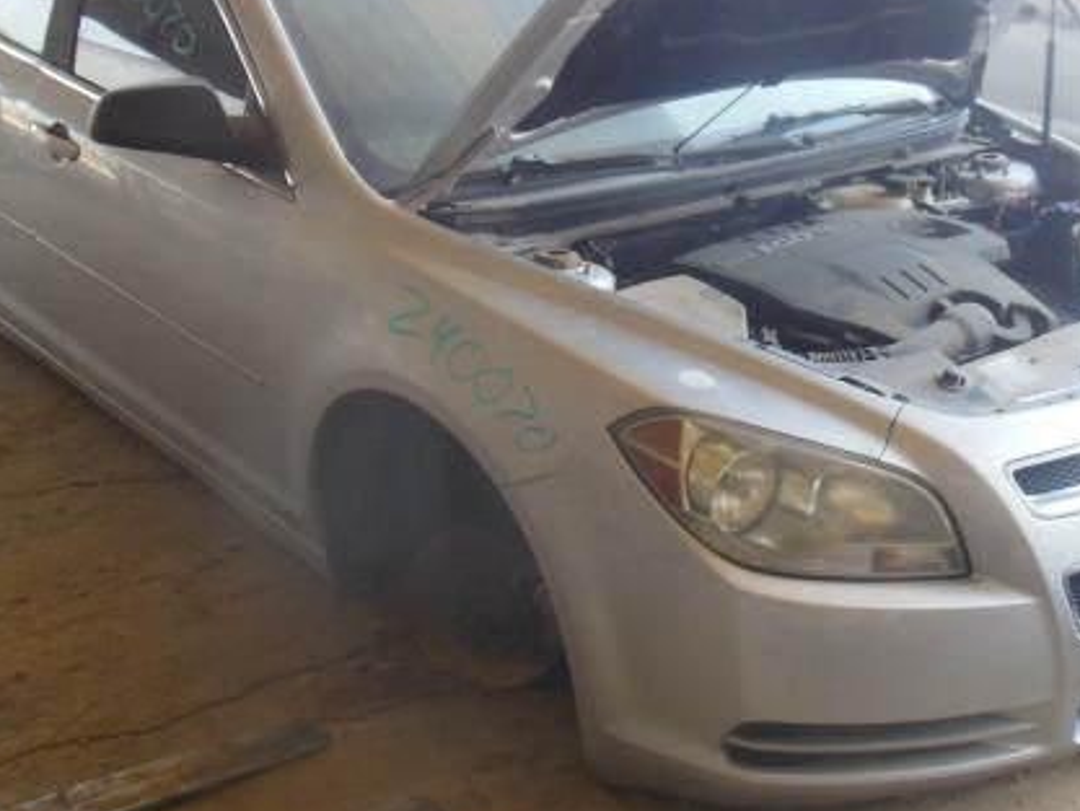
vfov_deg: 30.3
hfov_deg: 38.9
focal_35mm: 48
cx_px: 761
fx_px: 1498
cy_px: 376
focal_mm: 4.5
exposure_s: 1/250
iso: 320
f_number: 3.2
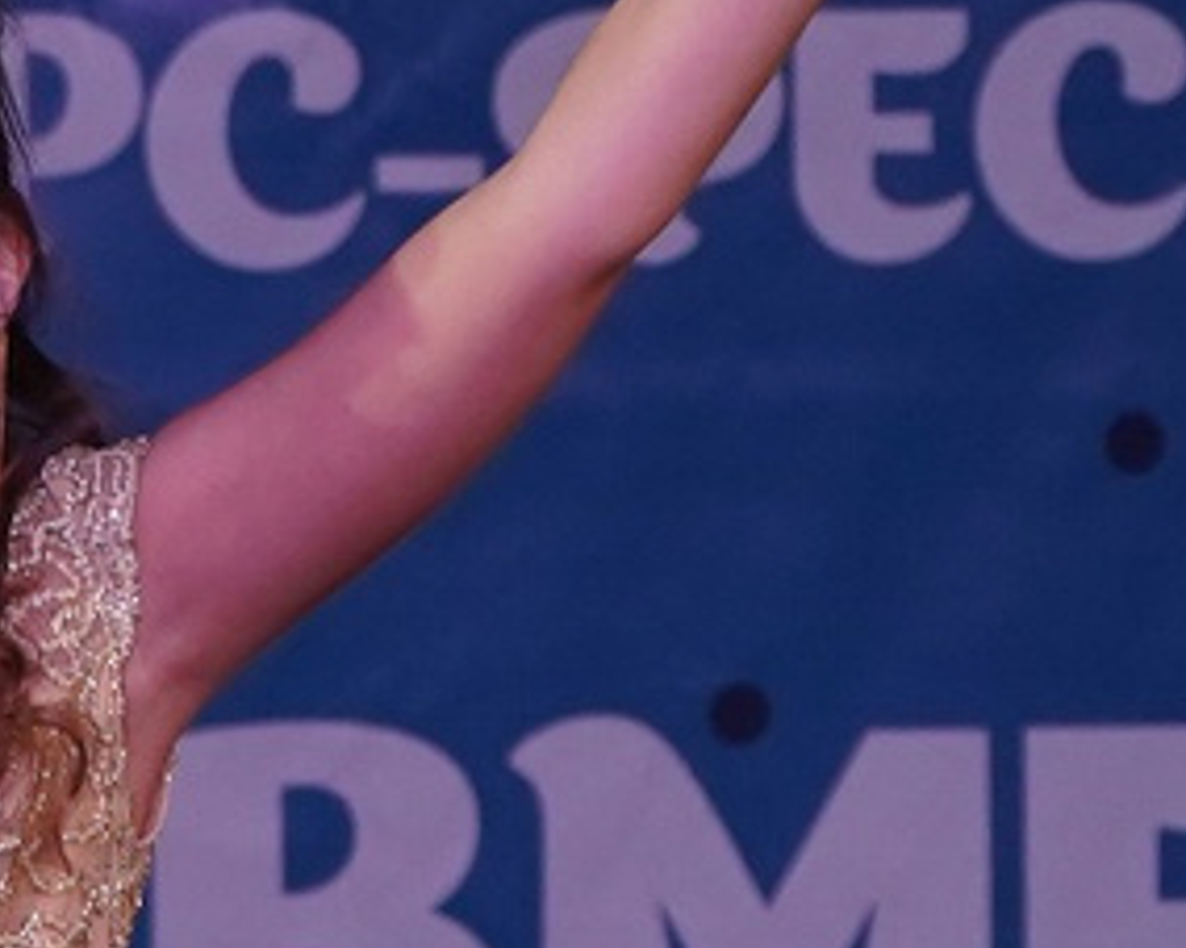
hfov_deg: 1.7
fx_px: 38879
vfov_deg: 1.4
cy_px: 1151
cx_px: -468
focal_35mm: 1108
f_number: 5.6
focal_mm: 131
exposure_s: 1/250
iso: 1600
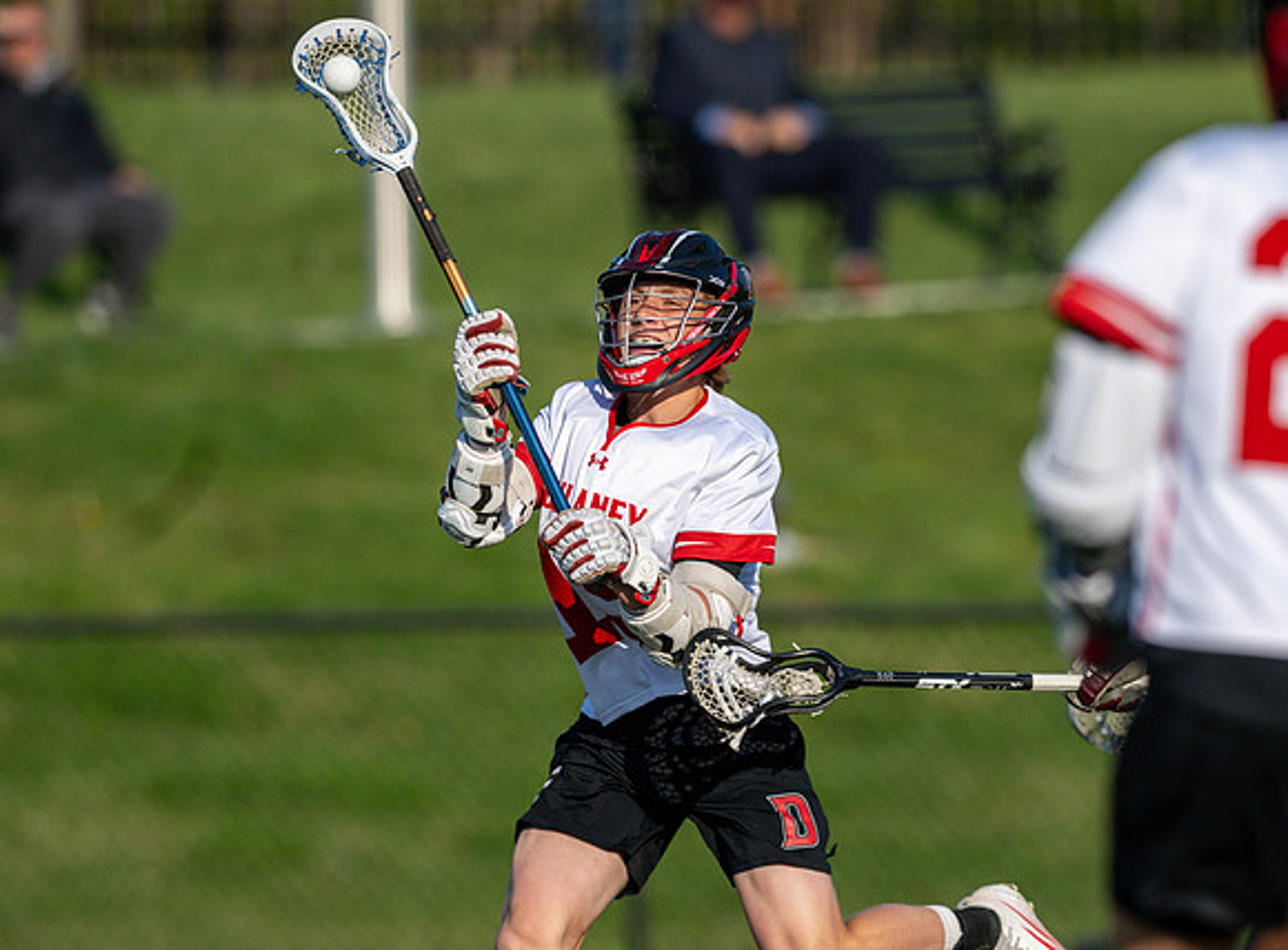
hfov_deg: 3.0
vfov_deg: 2.2
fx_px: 24463
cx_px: 801
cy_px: 524
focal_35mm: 661
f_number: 4
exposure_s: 1/4000
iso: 220
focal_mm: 400
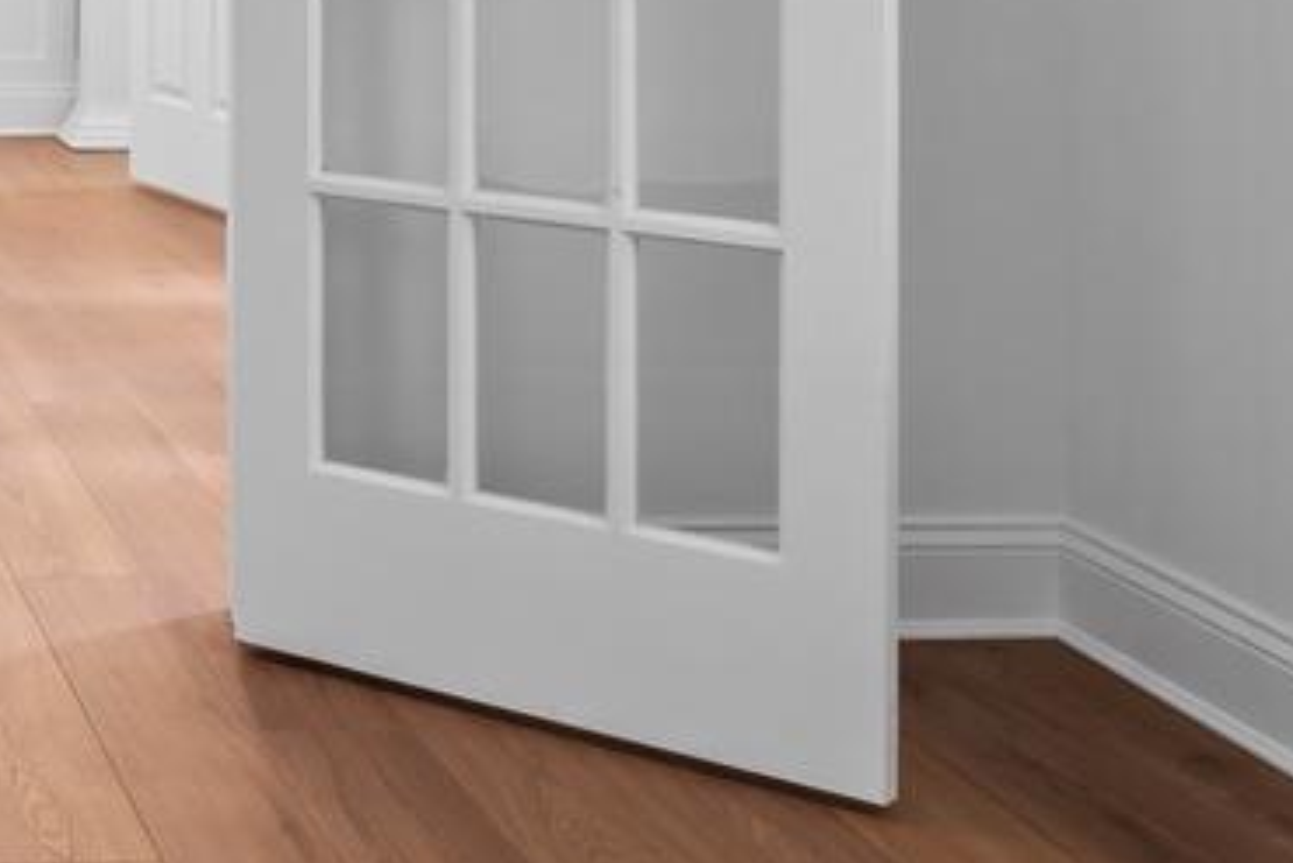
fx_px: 2620
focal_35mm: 73
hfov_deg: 24.4
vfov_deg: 17.7
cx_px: -367
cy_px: -220
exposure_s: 1/1.67
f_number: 7.1
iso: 200
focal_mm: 12.5
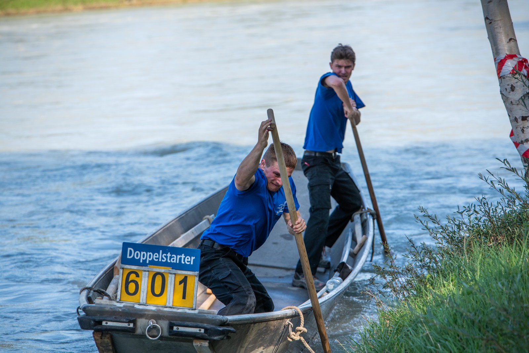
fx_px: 2940
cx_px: 264
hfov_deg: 10.3
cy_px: 176
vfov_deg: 6.9
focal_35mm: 200
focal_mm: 200
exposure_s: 1/640
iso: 200
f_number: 5.6
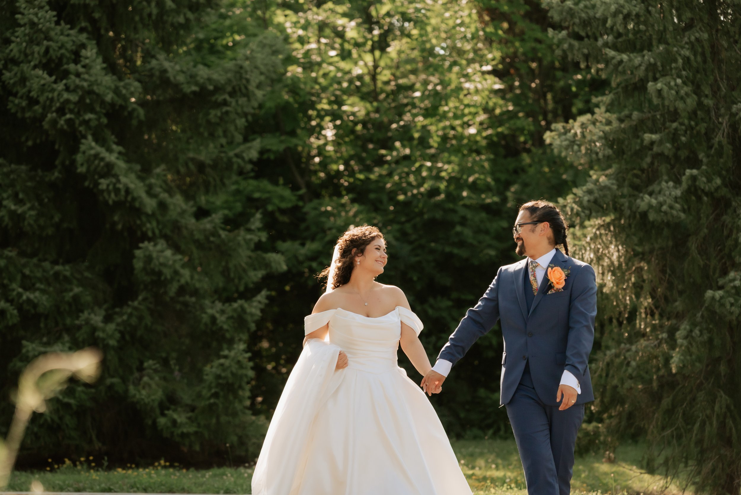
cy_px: 282
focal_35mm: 150
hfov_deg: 13.7
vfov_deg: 9.1
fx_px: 3096
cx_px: 355
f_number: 3.2
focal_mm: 128.3
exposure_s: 1/5000
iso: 640
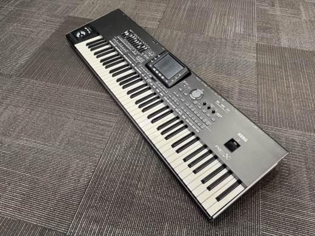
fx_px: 218
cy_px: 118
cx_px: 158
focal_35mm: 24
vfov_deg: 56.8
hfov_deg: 71.6
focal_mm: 6.76
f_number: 1.78
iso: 125
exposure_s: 1/120
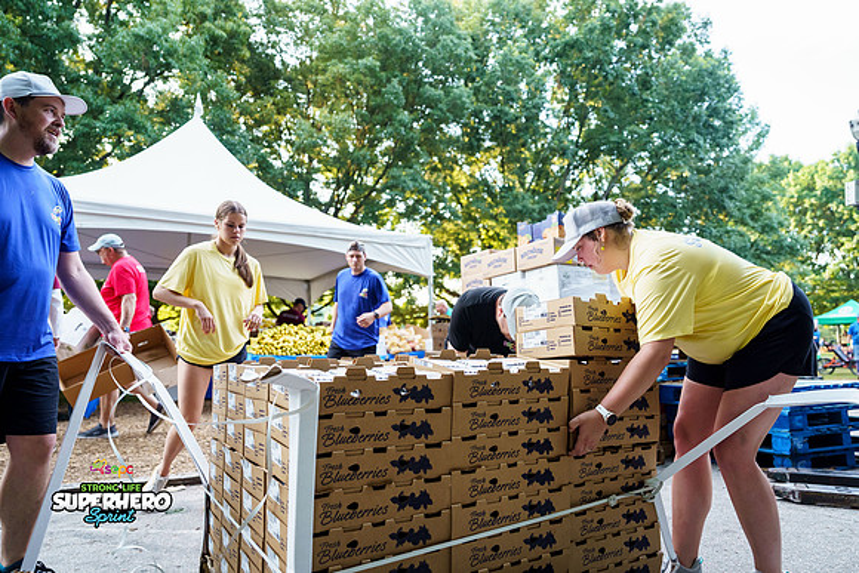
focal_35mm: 24
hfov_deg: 73.7
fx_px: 573
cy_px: 286
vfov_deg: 53.2
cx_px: 430
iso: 1250
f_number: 2.8
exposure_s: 1/800
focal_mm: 24
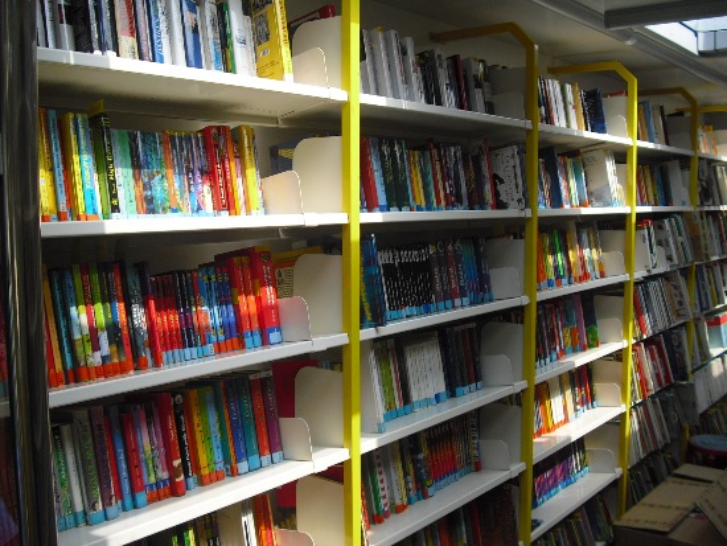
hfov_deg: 49.0
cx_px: 364
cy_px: 273
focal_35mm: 38
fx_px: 798
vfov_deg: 37.7
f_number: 2.8
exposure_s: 1/200
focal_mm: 6.2
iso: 100
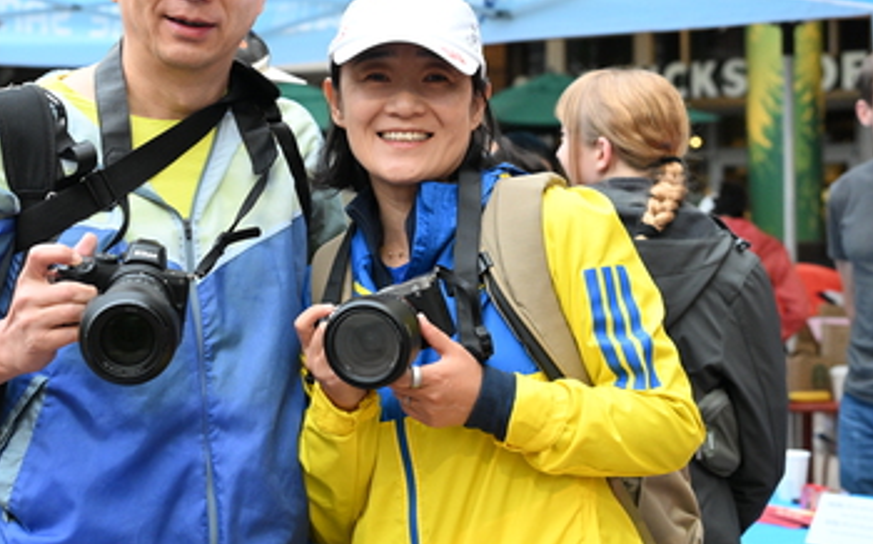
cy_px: 193
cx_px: 364
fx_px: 1830
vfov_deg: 16.9
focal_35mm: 77
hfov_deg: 26.8
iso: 3200
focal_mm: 48
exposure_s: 1/400
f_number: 4
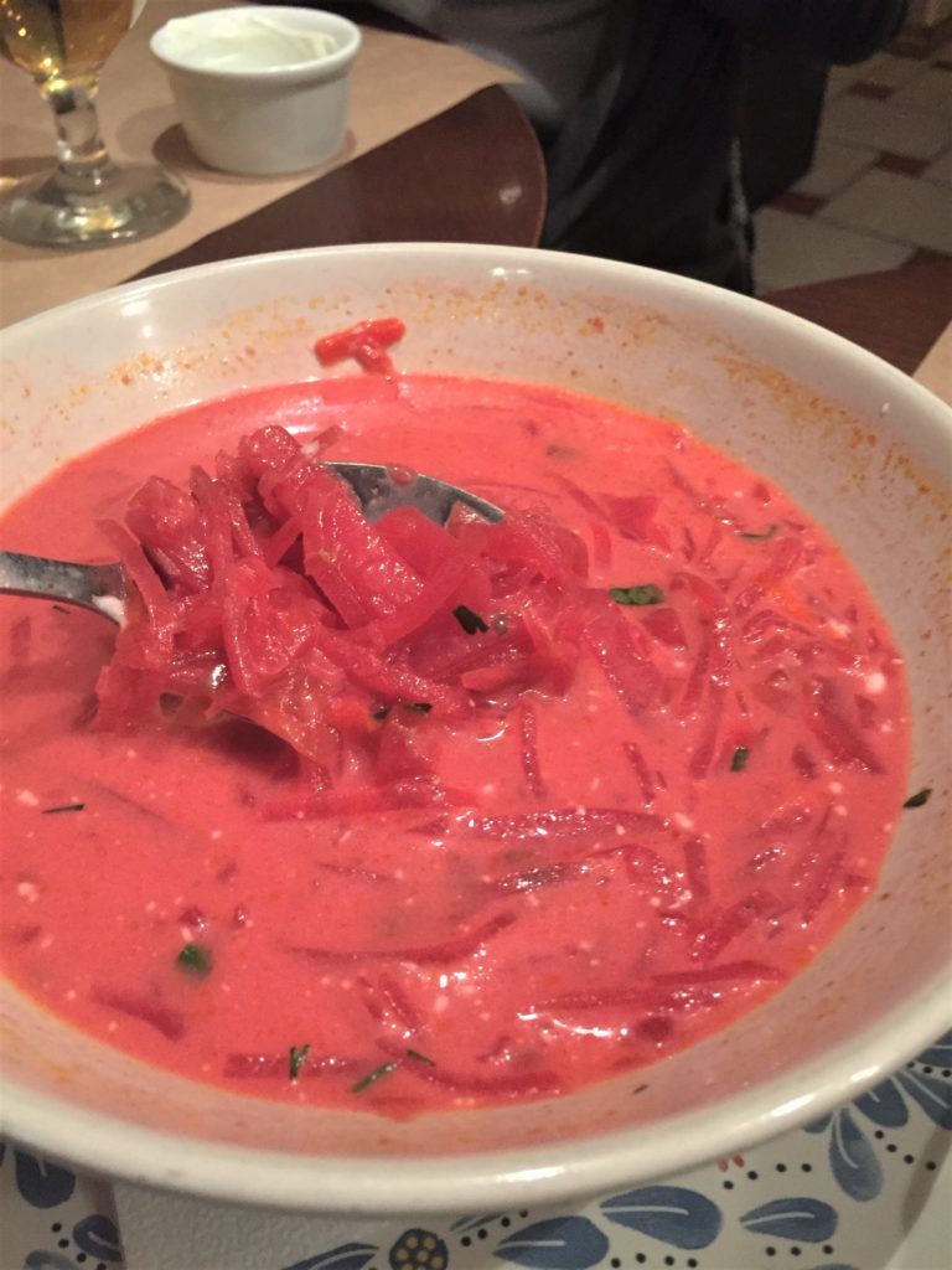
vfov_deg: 61.7
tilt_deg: -45.8
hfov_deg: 48.2
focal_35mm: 29
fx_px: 1063
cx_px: 476
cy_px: 635
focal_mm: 4.15
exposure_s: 1/25
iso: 250
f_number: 2.2
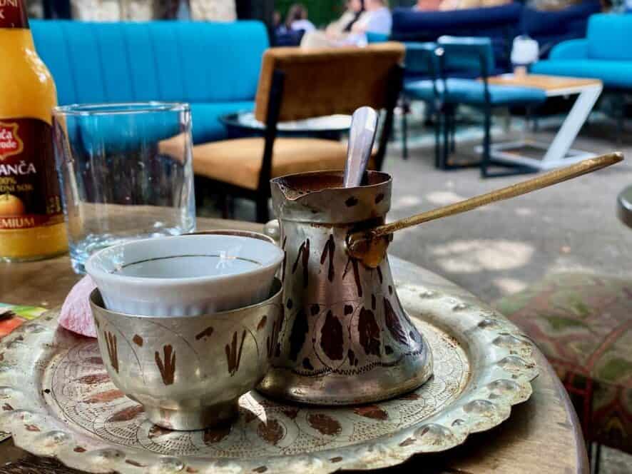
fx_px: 475
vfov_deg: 53.0
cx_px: 316
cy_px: 237
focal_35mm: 26
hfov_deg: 67.3
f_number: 1.8
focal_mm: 4.25
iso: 80
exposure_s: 1/121
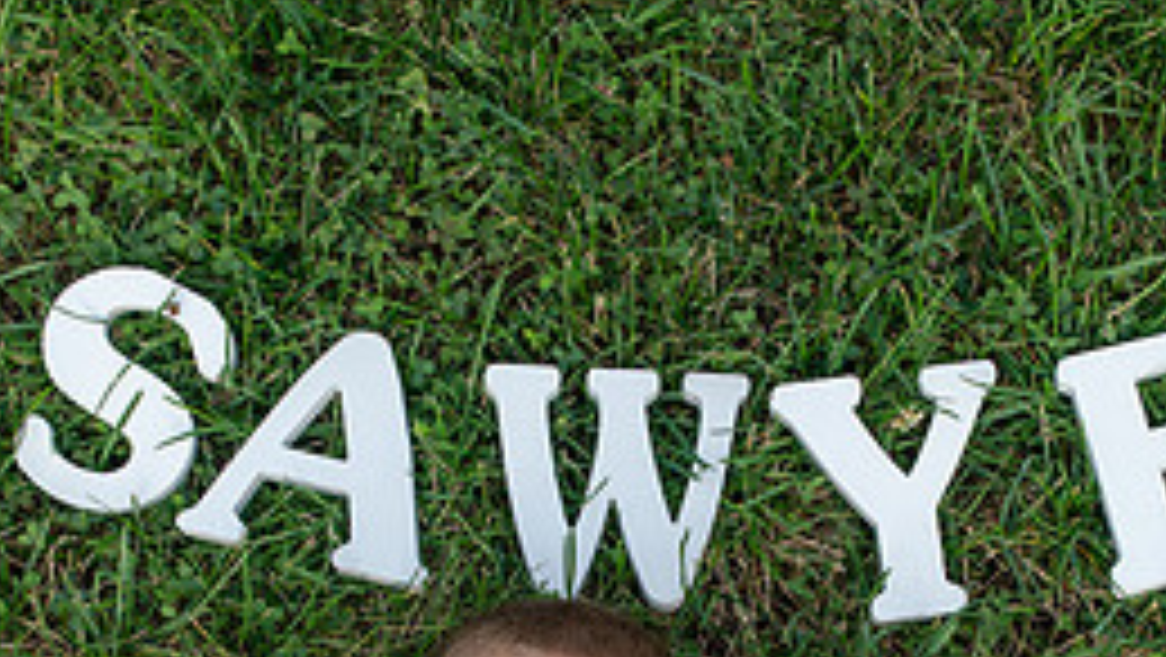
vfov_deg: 14.3
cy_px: 776
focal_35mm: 82
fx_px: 2537
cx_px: 675
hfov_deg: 25.9
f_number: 7.1
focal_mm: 35
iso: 400
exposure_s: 1/250
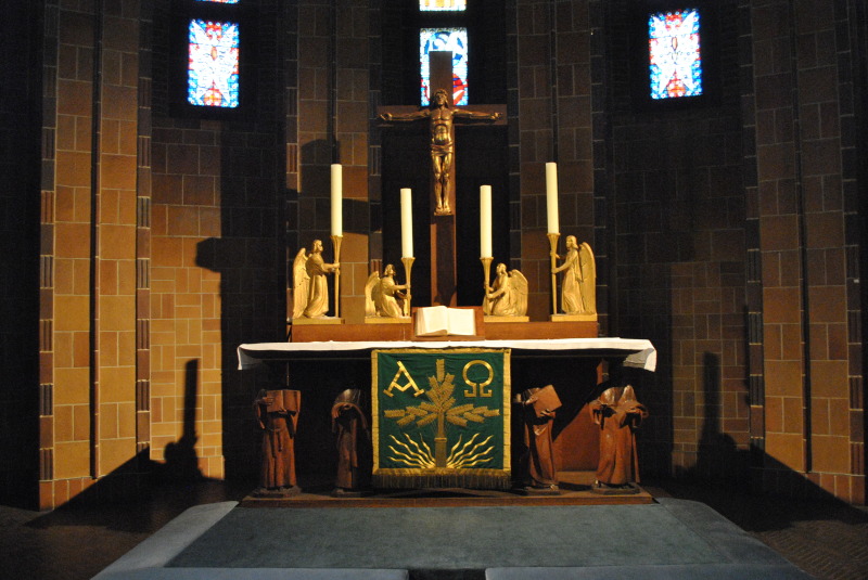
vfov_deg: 40.0
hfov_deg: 57.2
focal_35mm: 33
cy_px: 290
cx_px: 434
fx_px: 796
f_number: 3.8
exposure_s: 1/15
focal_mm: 22
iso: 1600
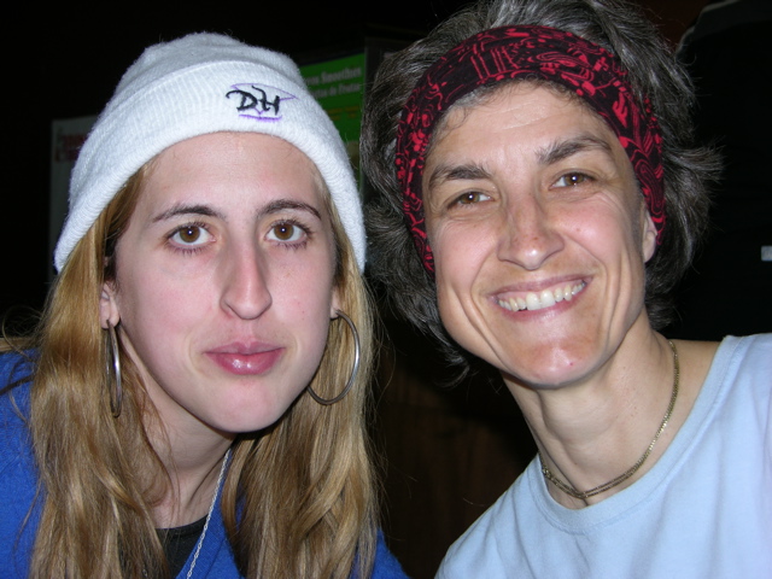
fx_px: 1383
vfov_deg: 23.7
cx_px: 386
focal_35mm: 62
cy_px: 290
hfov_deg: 31.2
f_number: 3.2
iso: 50
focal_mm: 15.7
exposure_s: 1/120
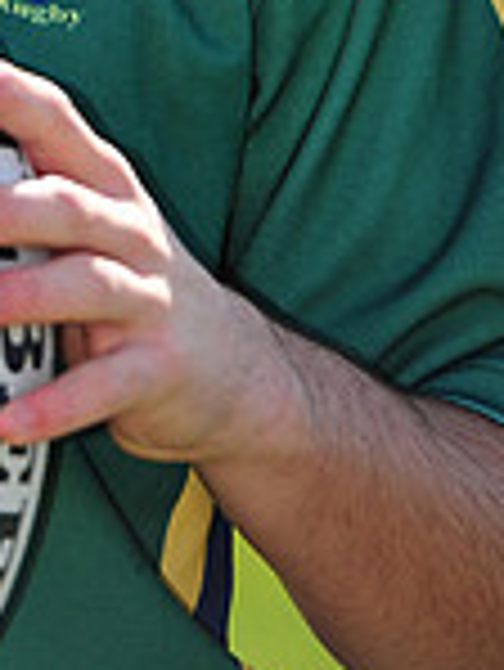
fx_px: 14520
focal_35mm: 749
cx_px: -270
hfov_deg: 2.0
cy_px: -490
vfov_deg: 2.6
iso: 200
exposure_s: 1/640
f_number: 4.5
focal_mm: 200
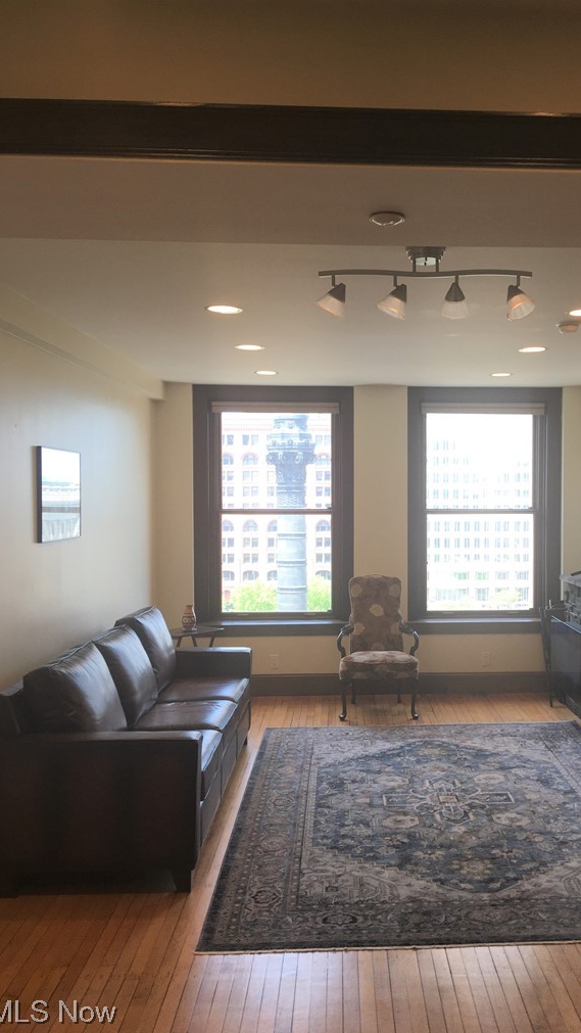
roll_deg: +0.6
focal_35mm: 32
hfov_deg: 36.4
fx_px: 876
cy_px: 518
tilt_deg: +0.2
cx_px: 374
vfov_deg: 61.0
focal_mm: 4.15
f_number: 2.2
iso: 32
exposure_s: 1/120
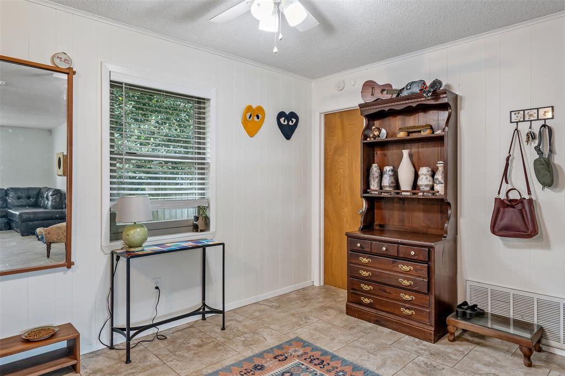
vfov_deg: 57.2
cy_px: 188
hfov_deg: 78.6
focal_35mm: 22
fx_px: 345
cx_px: 282
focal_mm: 22
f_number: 8
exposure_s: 1/5
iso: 800
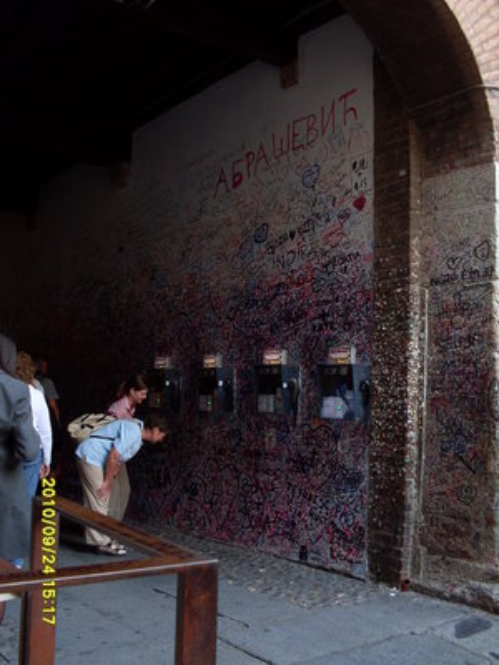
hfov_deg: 37.7
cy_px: 332
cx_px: 250
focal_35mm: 38
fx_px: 730
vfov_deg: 49.0
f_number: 2.8
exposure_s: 1/45
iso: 100
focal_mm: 6.3
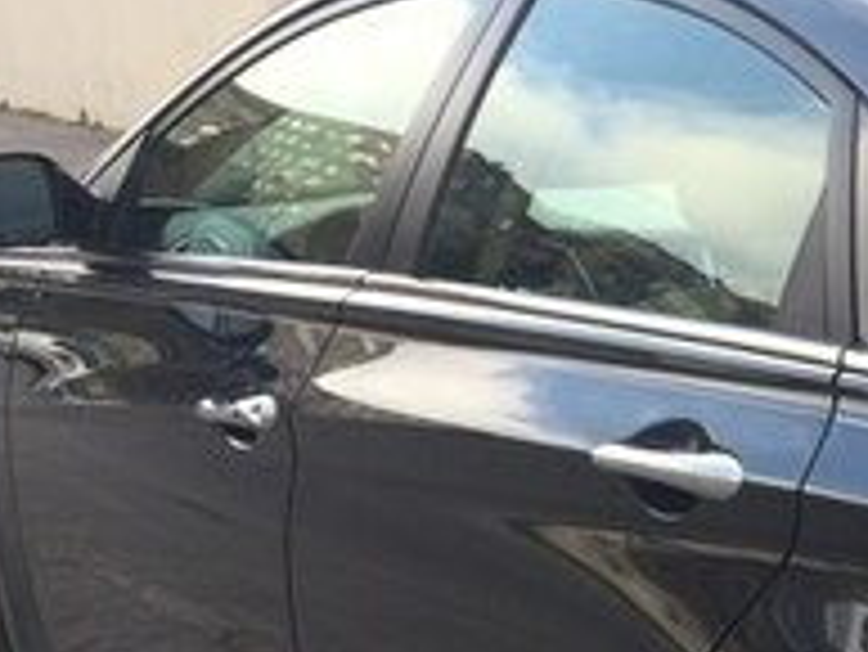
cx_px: 1219
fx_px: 2484
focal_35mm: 99
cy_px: 726
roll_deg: -0.8
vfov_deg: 14.6
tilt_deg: -17.7
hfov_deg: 18.1
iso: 32
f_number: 2.2
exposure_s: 1/373
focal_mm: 4.15
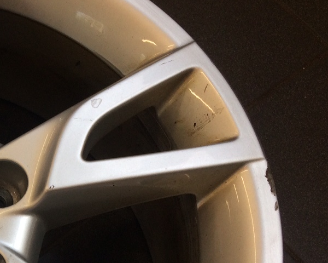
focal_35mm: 77
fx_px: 747
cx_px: -92
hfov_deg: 22.3
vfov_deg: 19.5
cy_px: 243
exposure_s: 1/100
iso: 50
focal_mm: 4.15
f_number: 2.2
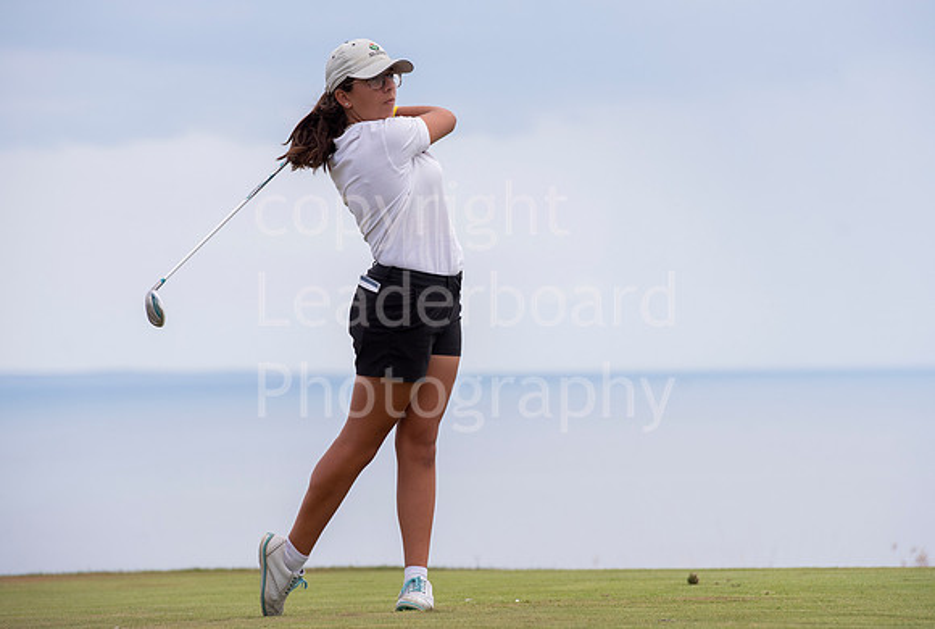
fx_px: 5208
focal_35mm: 200
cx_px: 468
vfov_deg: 6.9
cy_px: 314
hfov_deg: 10.3
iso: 400
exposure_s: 1/2000
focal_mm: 200
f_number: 5.6
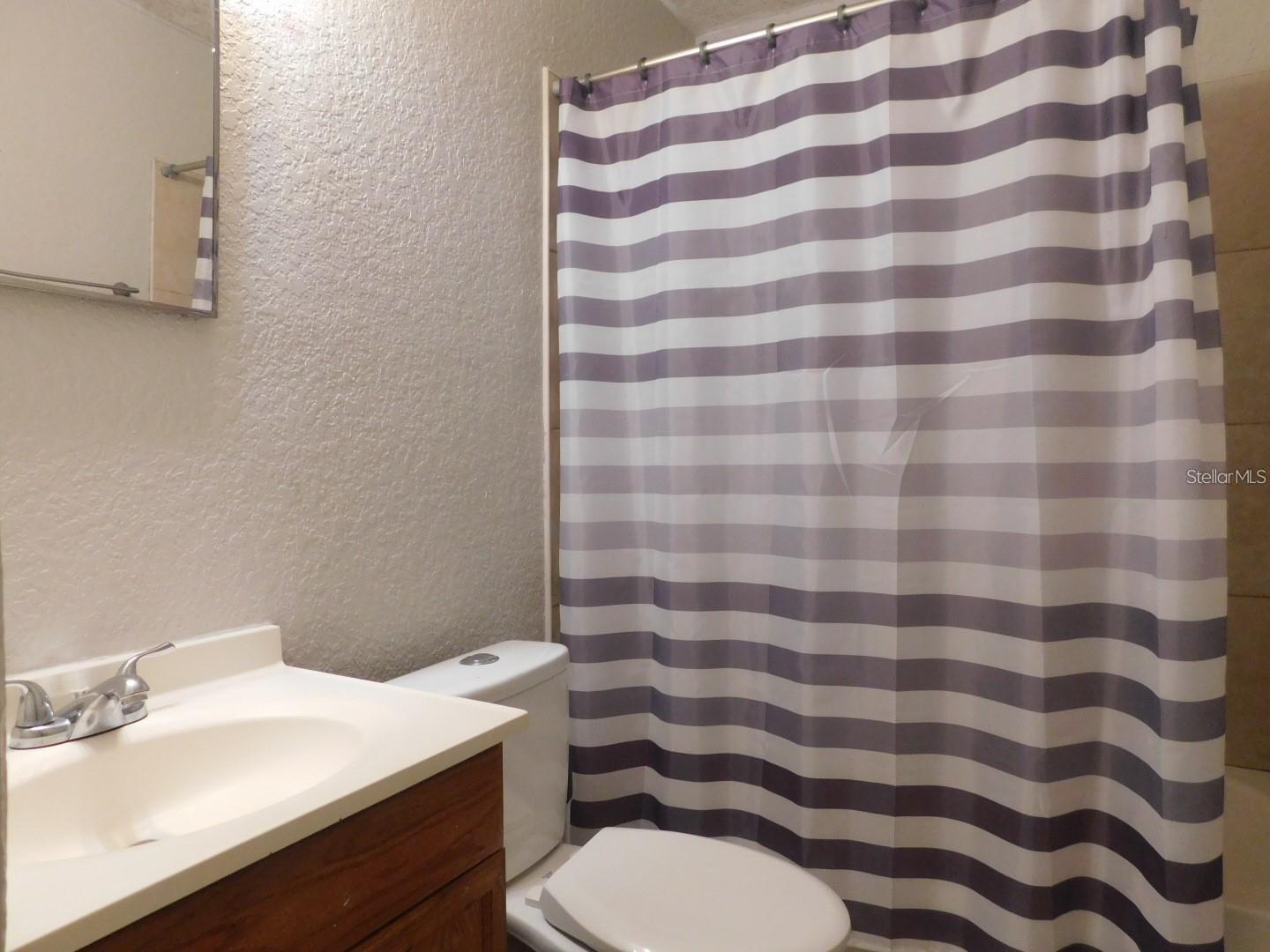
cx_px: 635
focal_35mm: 23
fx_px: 844
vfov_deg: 58.9
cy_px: 476
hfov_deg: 73.9
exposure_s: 1/30
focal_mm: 4
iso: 360
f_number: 3
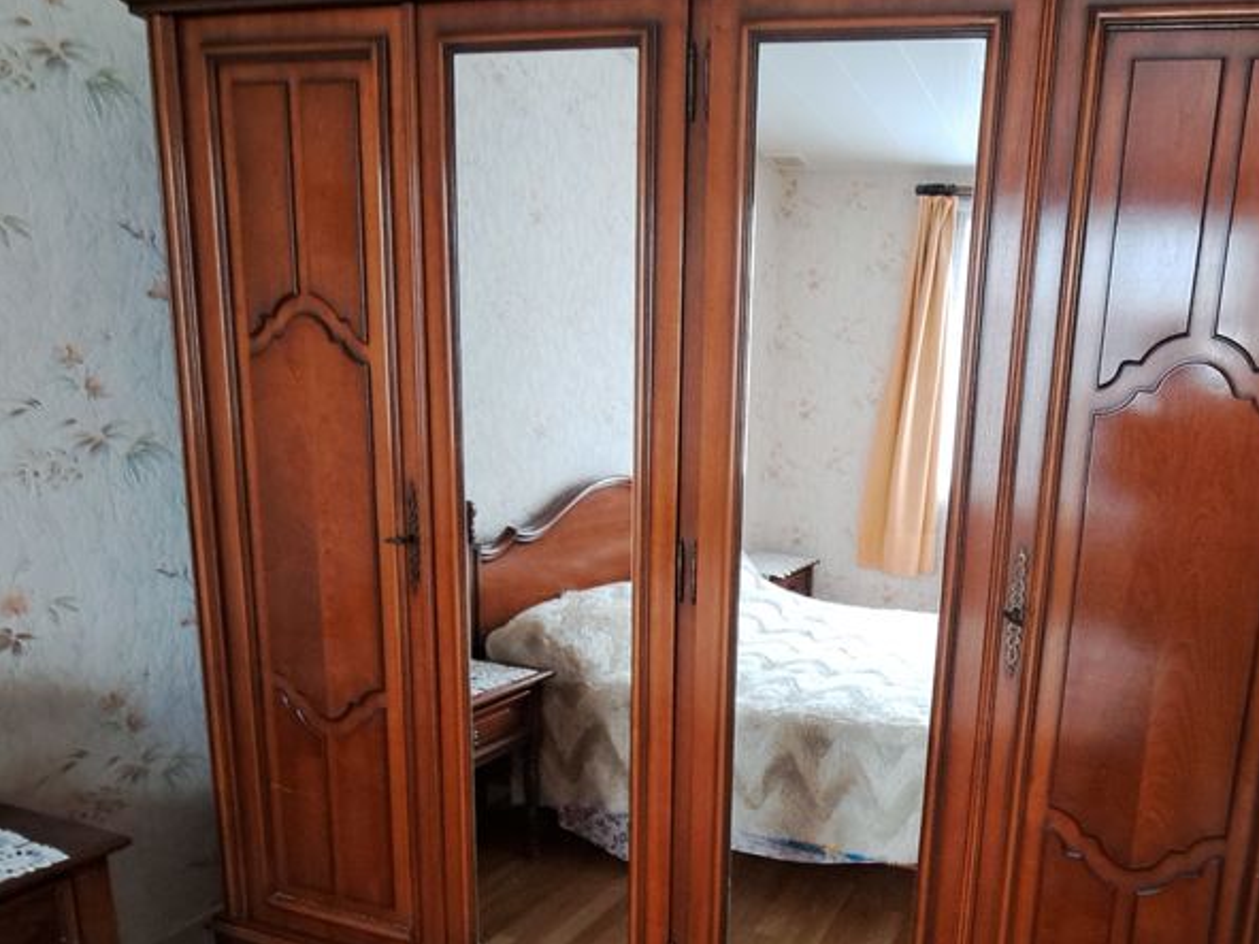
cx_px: 927
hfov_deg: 71.8
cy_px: 586
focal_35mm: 22
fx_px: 800
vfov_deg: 60.3
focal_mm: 1.74
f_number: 2.2
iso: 400
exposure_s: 1/25
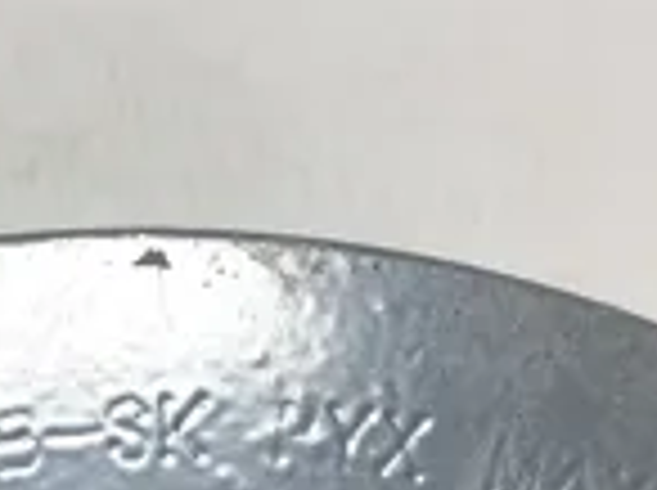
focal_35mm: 85
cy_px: 521
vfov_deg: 16.8
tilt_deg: -59.8
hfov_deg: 22.7
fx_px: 1611
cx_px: 130
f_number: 2.4
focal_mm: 3.3
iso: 32
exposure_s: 1/120
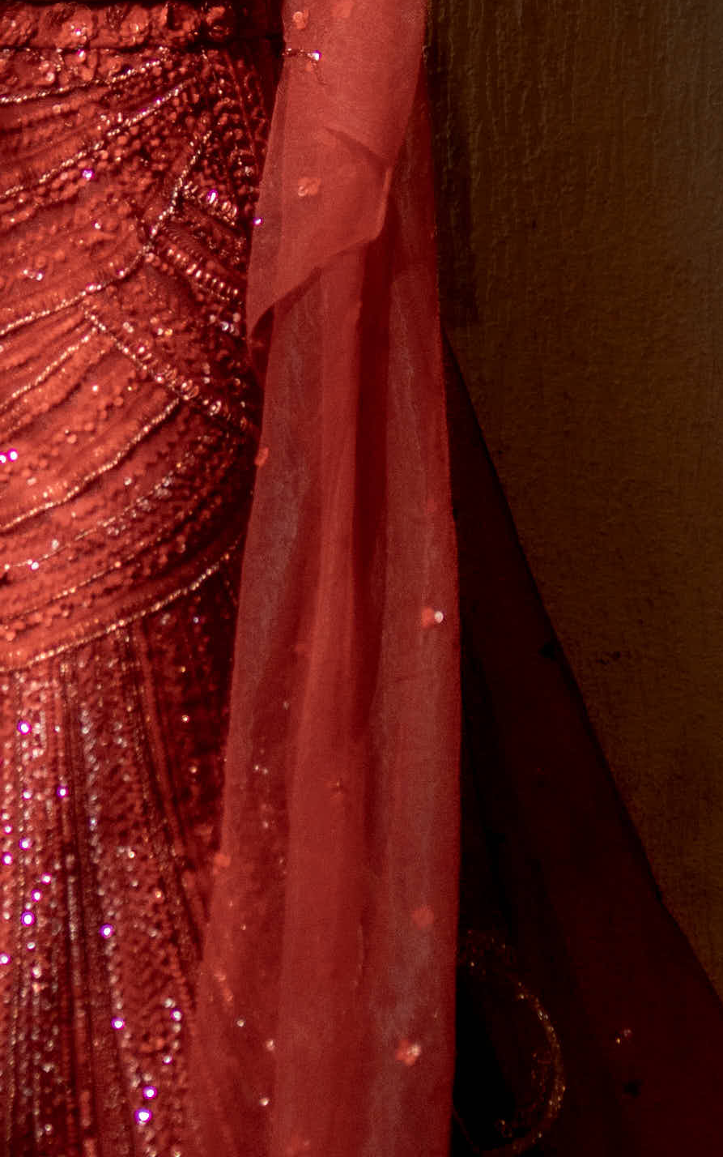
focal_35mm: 250
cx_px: 233
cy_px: 263
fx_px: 7878
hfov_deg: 5.3
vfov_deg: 8.4
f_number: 1.4
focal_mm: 50
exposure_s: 1/200
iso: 400
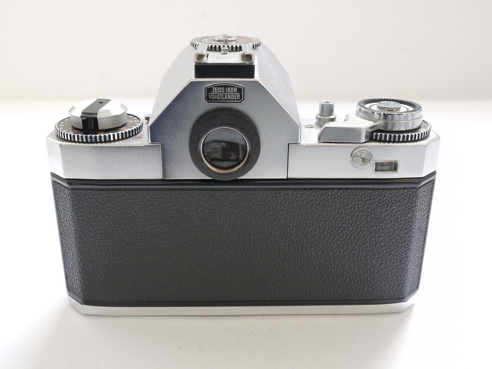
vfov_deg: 36.0
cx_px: 246
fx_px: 569
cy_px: 184
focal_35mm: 40
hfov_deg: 46.8
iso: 400
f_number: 10
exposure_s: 1/10
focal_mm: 20
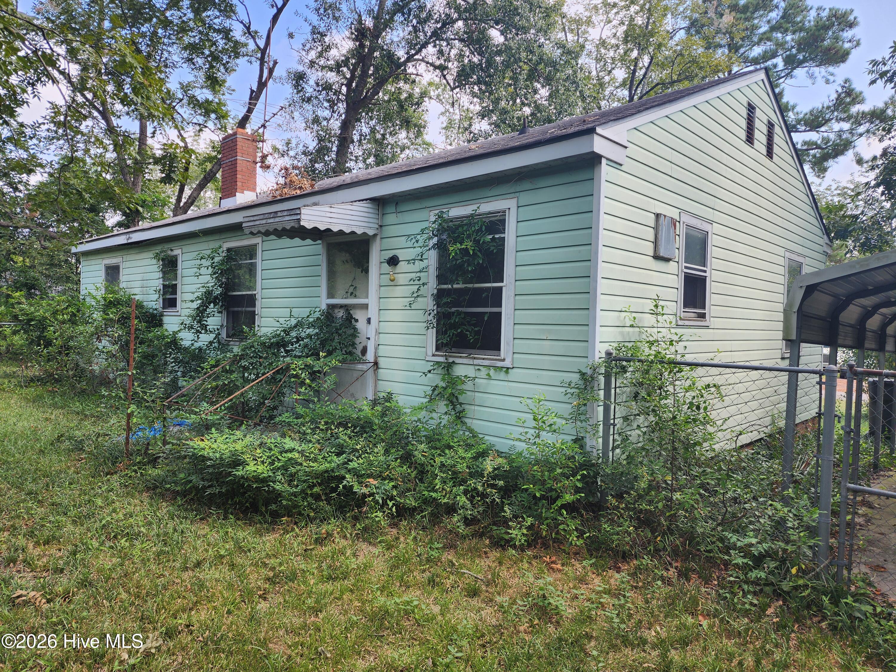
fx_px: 595
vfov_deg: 58.9
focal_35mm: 23
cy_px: 336
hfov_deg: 73.9
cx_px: 448
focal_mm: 6.4
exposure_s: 1/219
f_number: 1.8
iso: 12
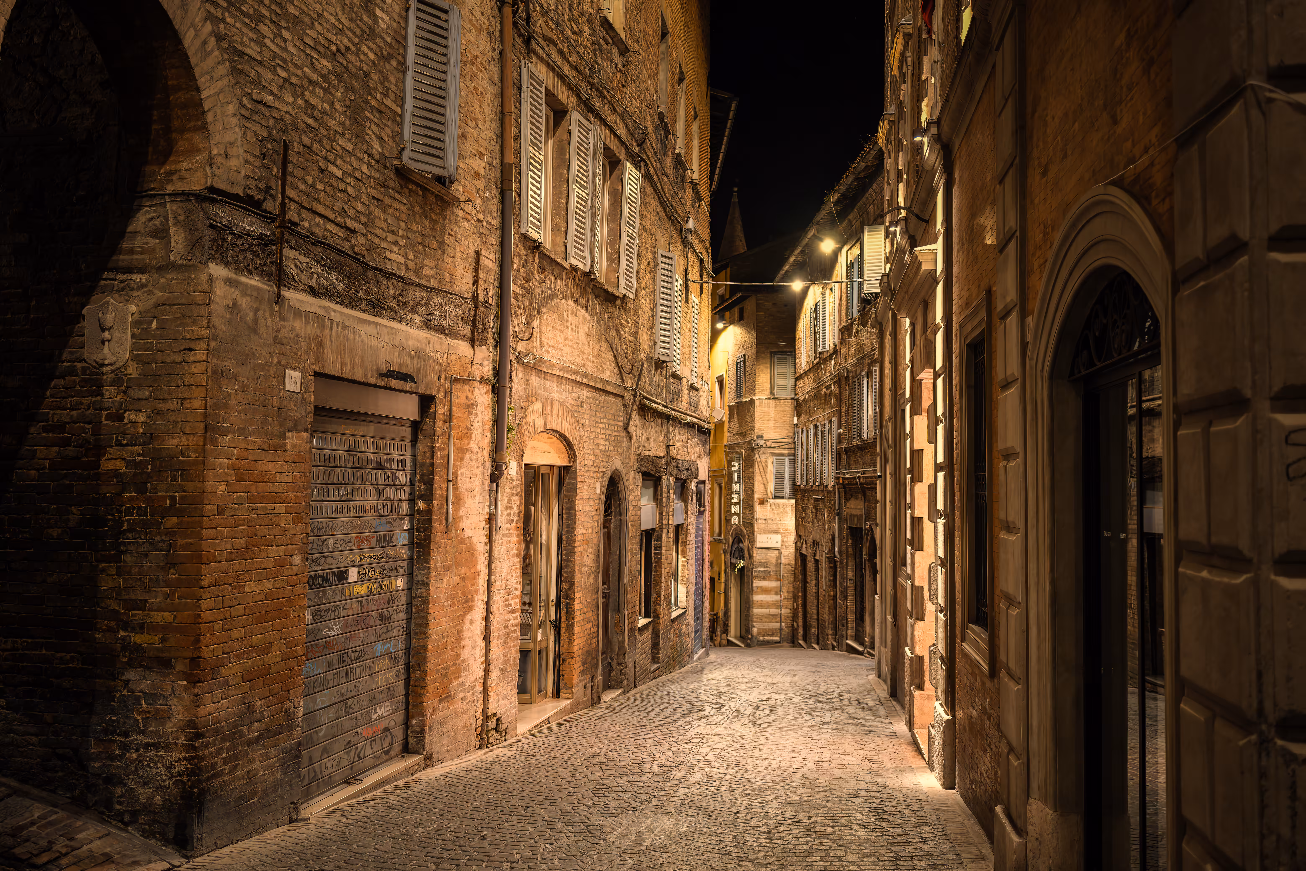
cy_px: 436
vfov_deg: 37.9
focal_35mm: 35
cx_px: 653
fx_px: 1270
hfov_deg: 54.4
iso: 1000
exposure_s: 1/60
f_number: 1.4
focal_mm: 23
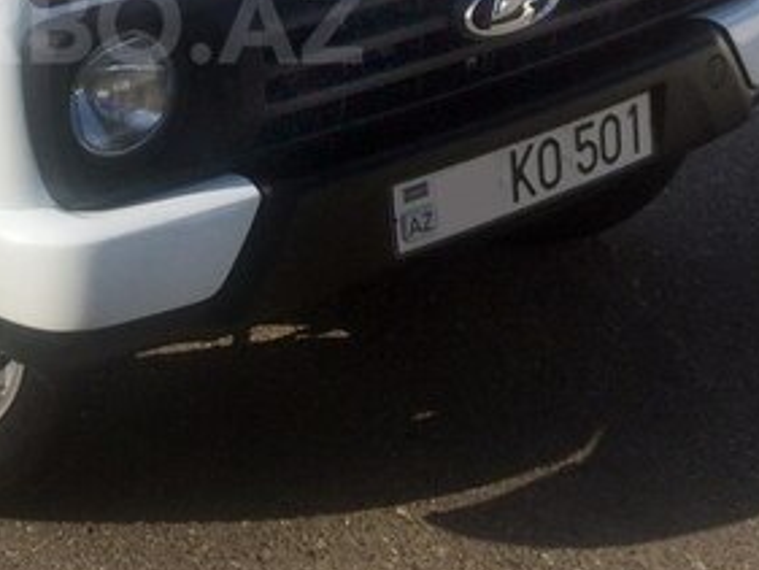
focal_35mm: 68
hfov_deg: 27.6
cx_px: 86
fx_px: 1492
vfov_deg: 21.0
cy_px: 23
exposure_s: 1/4115
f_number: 2.2
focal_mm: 4.15
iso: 32
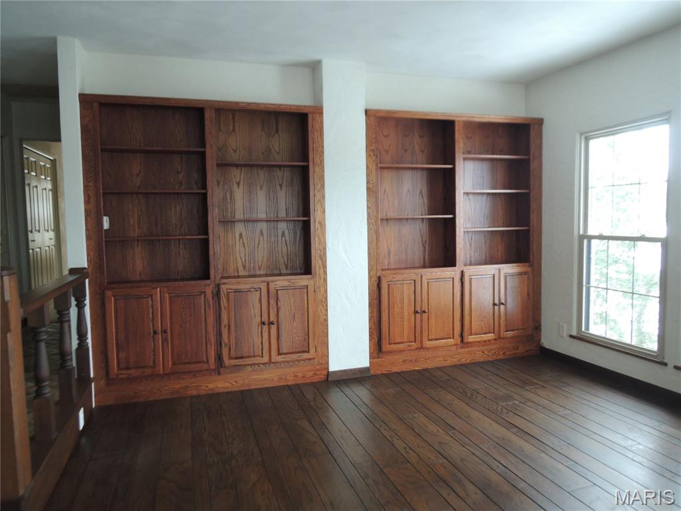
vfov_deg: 56.8
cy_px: 256
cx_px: 340
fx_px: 472
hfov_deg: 71.6
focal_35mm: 24
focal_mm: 4.3
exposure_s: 1/30
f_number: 2.8
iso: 180
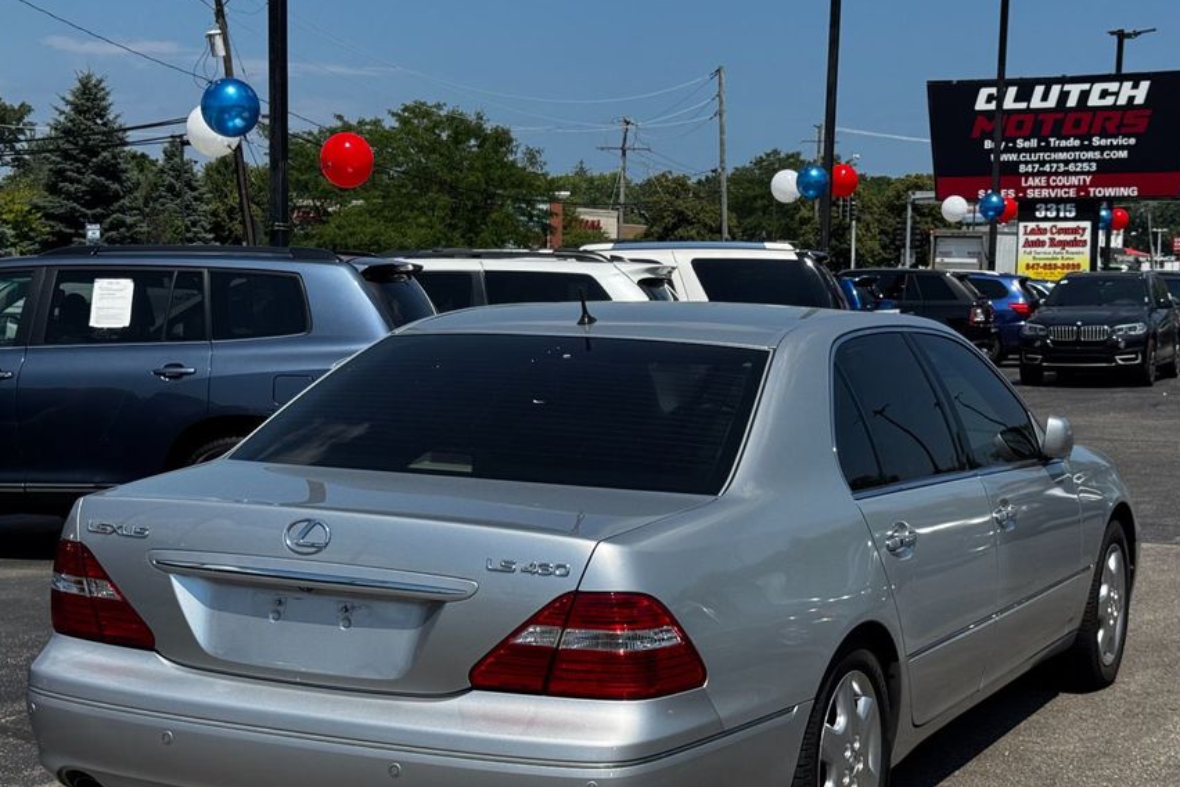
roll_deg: -0.9
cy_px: 468
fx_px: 1967
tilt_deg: -5.5
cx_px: 632
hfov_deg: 33.4
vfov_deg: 22.6
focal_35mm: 60
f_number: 1.78
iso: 80
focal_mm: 6.76
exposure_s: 1/5848
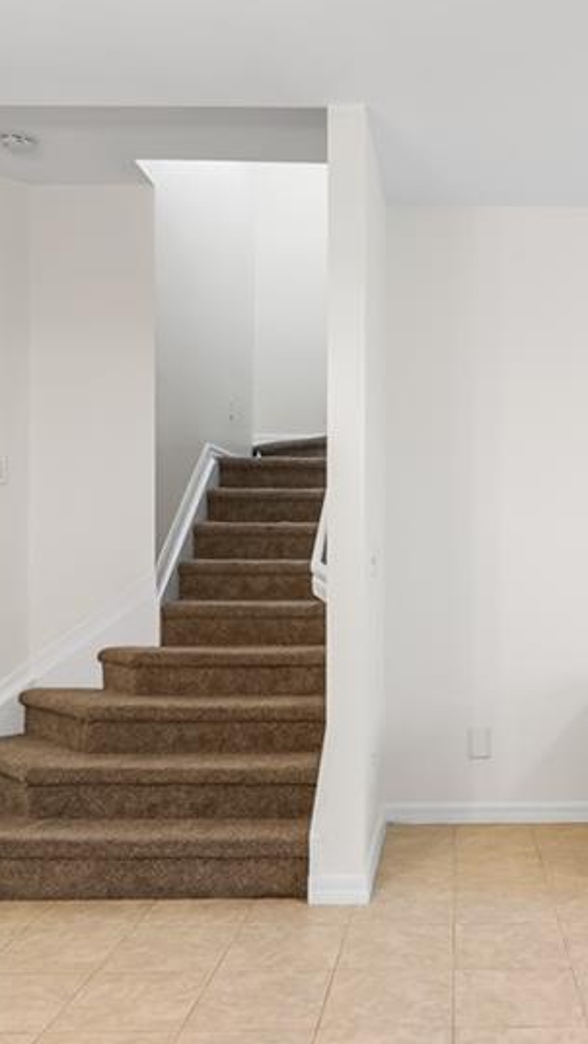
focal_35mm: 33
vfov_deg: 58.9
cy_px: 543
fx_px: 925
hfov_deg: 34.1
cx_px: 479
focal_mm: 16.7
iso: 400
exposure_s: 1/13
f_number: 8
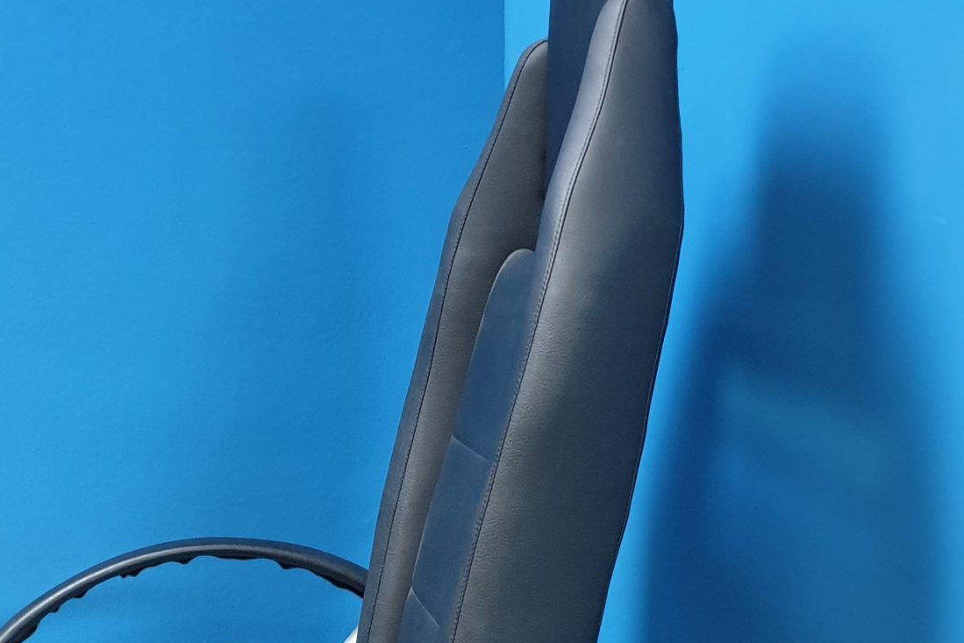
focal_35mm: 63
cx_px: 261
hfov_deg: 31.4
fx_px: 1687
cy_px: 848
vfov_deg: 19.8
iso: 320
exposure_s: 1/50
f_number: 1.5
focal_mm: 4.3
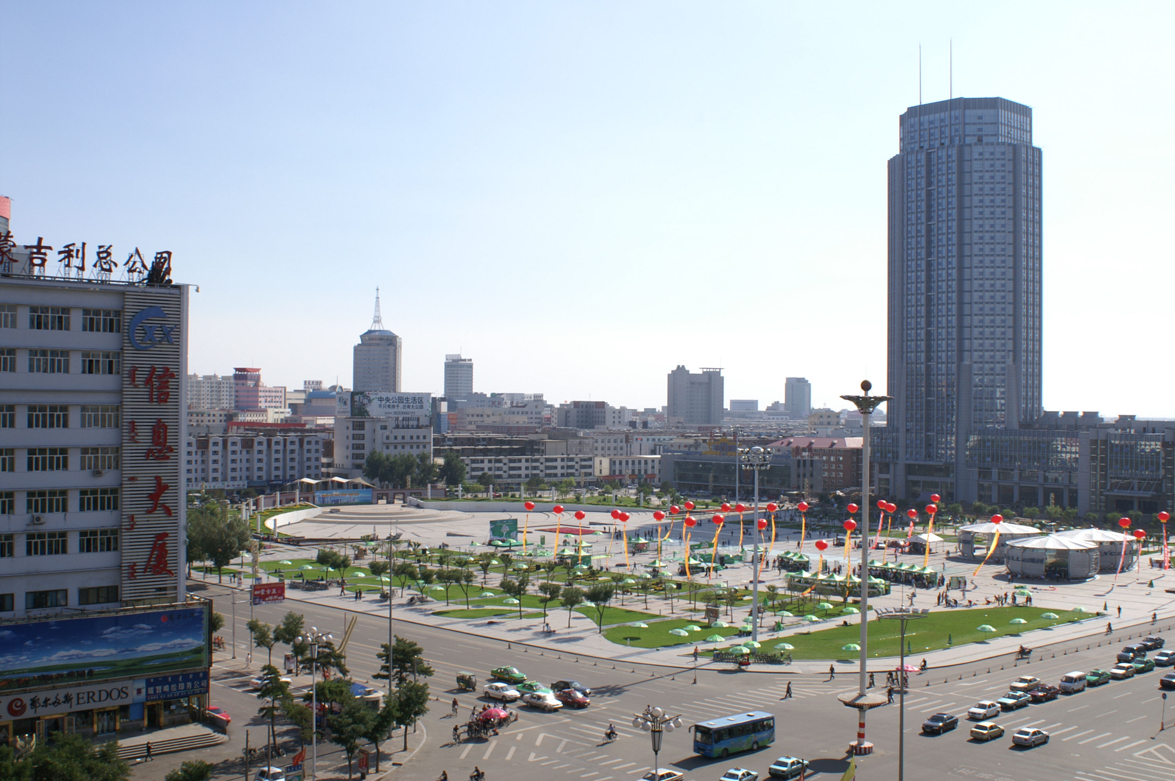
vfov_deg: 34.1
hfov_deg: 49.6
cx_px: 588
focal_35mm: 39
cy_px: 390
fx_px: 1272
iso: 100
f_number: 18
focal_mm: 26
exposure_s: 1/80
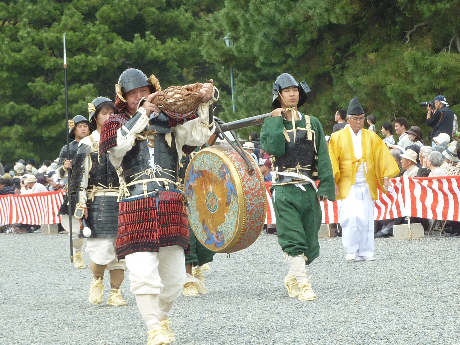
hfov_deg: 9.9
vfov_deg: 7.4
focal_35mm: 200
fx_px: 2658
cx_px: 230
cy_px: 172
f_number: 4.4
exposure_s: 1/125
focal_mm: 18.2
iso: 80
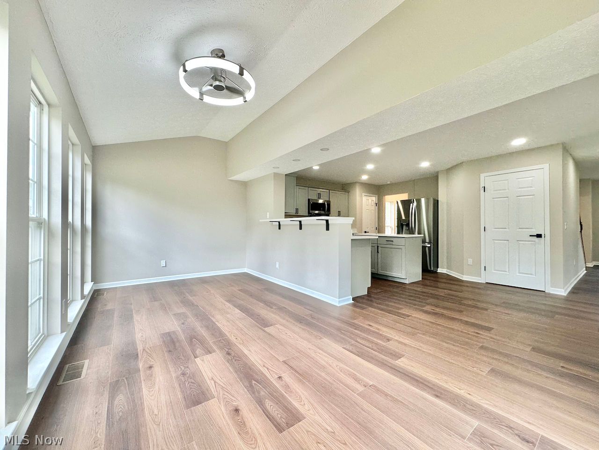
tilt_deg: +0.8
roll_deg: +0.0
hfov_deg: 102.1
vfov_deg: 85.7
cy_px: 225
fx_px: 242
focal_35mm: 14
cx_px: 300
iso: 100
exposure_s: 1/120
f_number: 2.2
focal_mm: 2.22
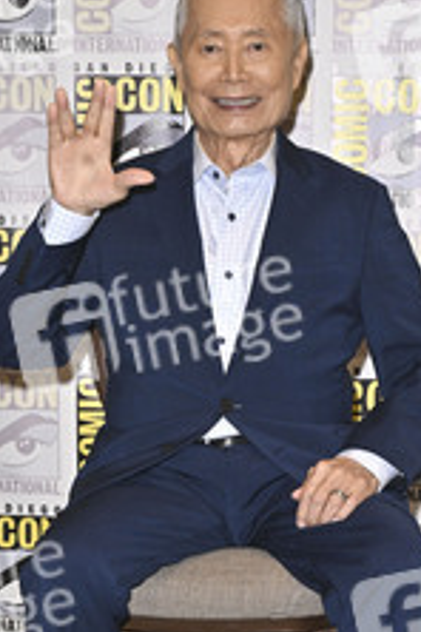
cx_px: 239
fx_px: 1421
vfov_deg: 24.8
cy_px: 467
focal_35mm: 81
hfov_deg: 16.8
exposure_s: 1/250
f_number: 6.3
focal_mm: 45
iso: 2000
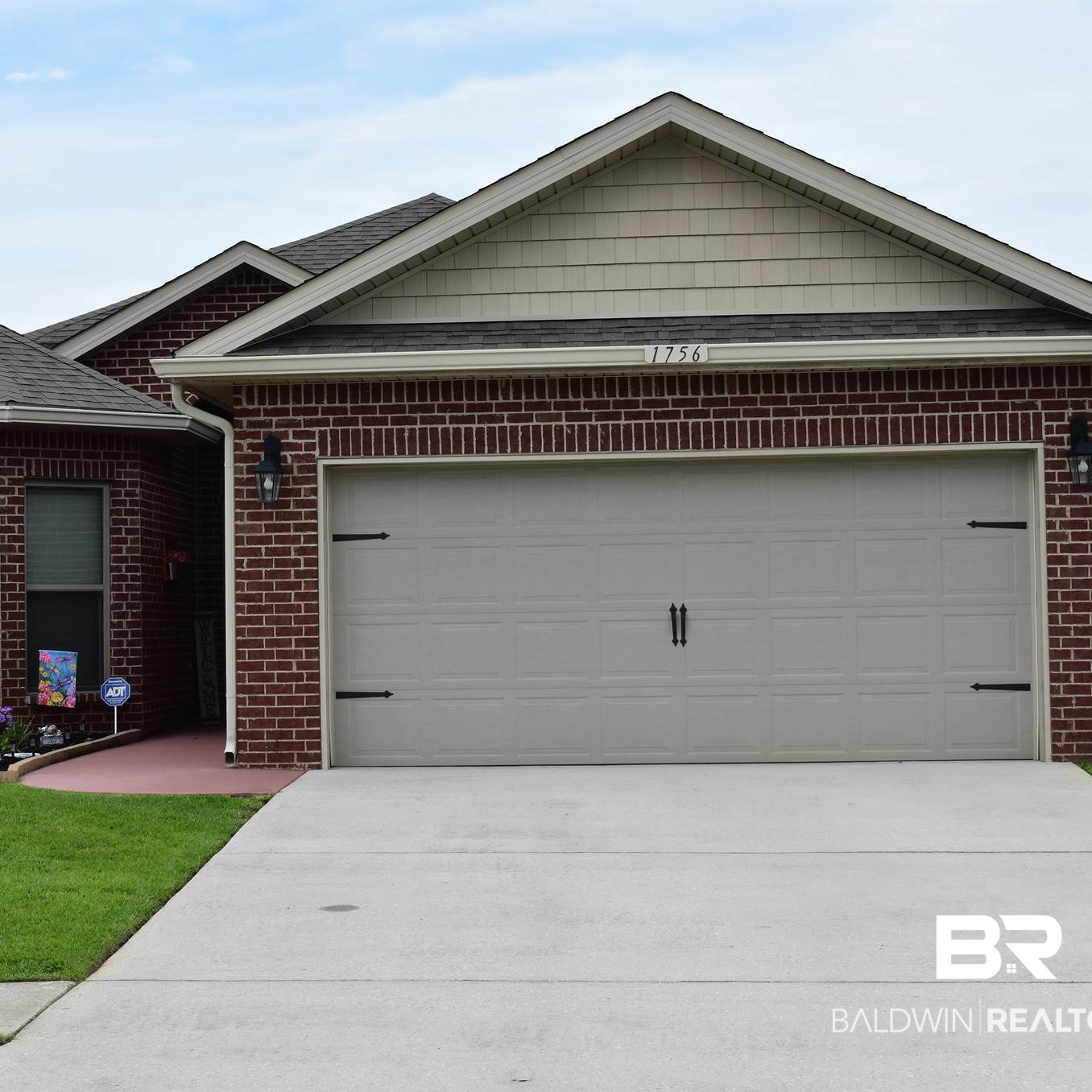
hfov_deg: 22.4
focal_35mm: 77
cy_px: 545
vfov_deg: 22.5
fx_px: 2748
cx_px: 380
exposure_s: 1/400
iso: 400
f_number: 11
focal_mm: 40
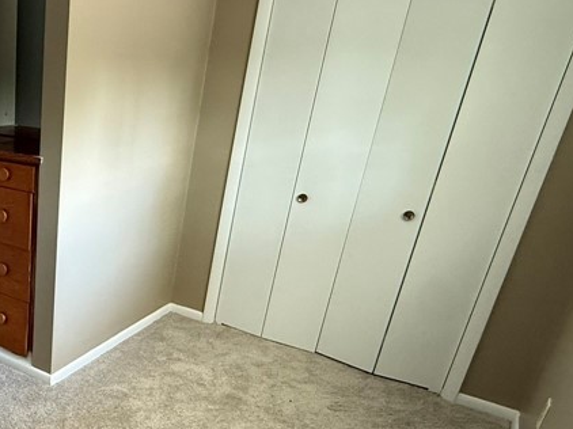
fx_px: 562
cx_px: 14
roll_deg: -1.2
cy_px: 299
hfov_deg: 46.2
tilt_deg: -22.0
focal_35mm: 34
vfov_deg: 41.0
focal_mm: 2.22
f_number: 2.2
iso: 200
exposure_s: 1/60
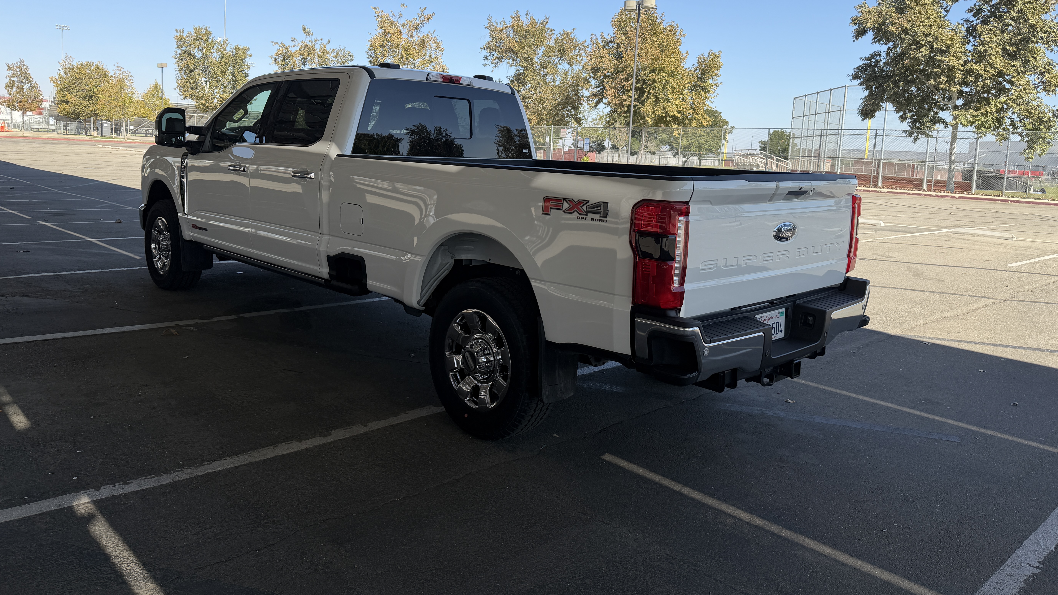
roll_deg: -3.1
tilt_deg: -6.0
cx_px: 532
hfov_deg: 69.9
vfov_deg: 42.6
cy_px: 222
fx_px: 757
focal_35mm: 27
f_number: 1.78
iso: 80
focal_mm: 6.76
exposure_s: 1/2611
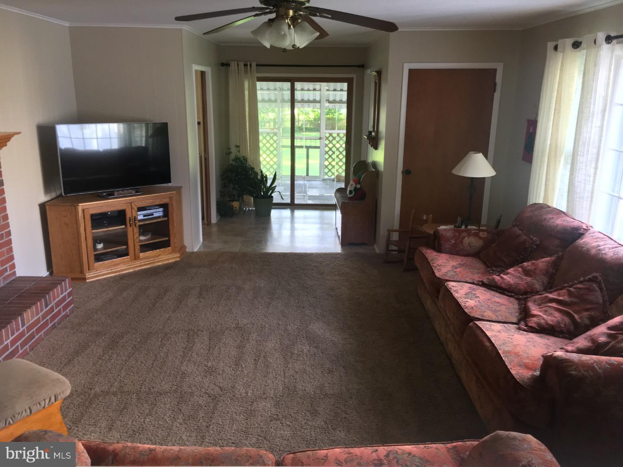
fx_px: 522
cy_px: 234
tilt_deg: -14.3
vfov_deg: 48.2
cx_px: 312
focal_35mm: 29
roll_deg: +0.0
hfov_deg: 61.7
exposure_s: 1/30
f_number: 2.2
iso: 100
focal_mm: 4.15
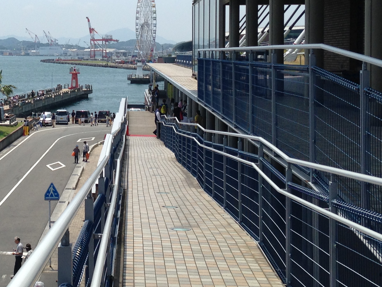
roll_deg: -1.3
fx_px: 839
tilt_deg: -0.2
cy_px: 63
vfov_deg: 19.2
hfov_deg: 25.1
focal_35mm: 76
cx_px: 67
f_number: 2.4
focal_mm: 4.12
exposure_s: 1/2088
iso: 50
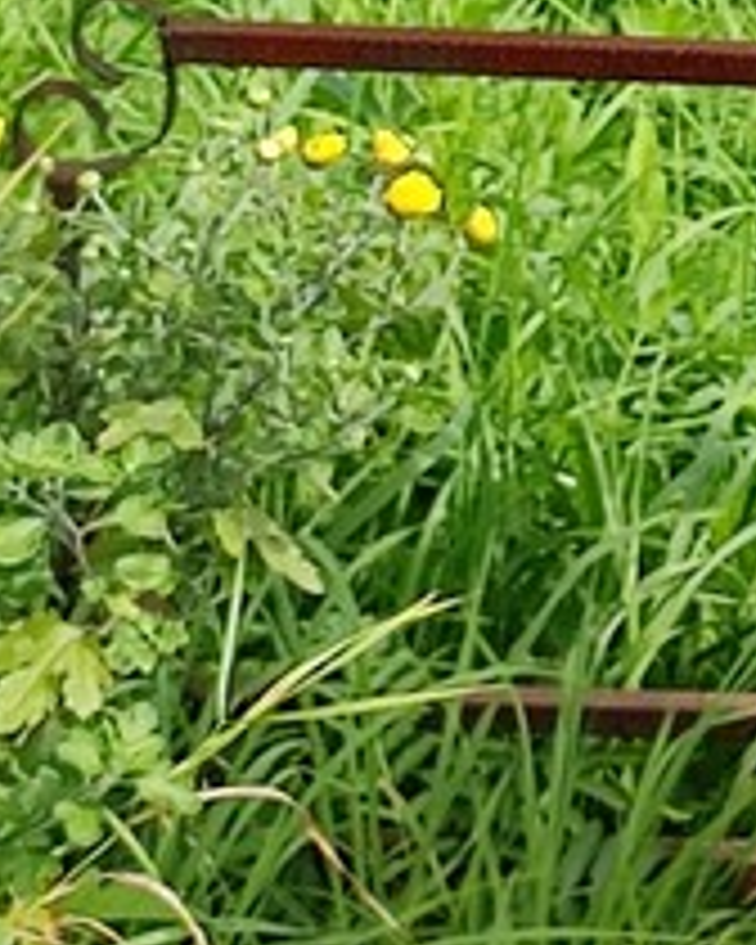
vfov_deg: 18.9
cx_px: 1323
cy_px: -324
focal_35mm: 93
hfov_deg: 14.7
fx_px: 2601
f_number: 1.9
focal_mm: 6.04
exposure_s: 1/249
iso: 50
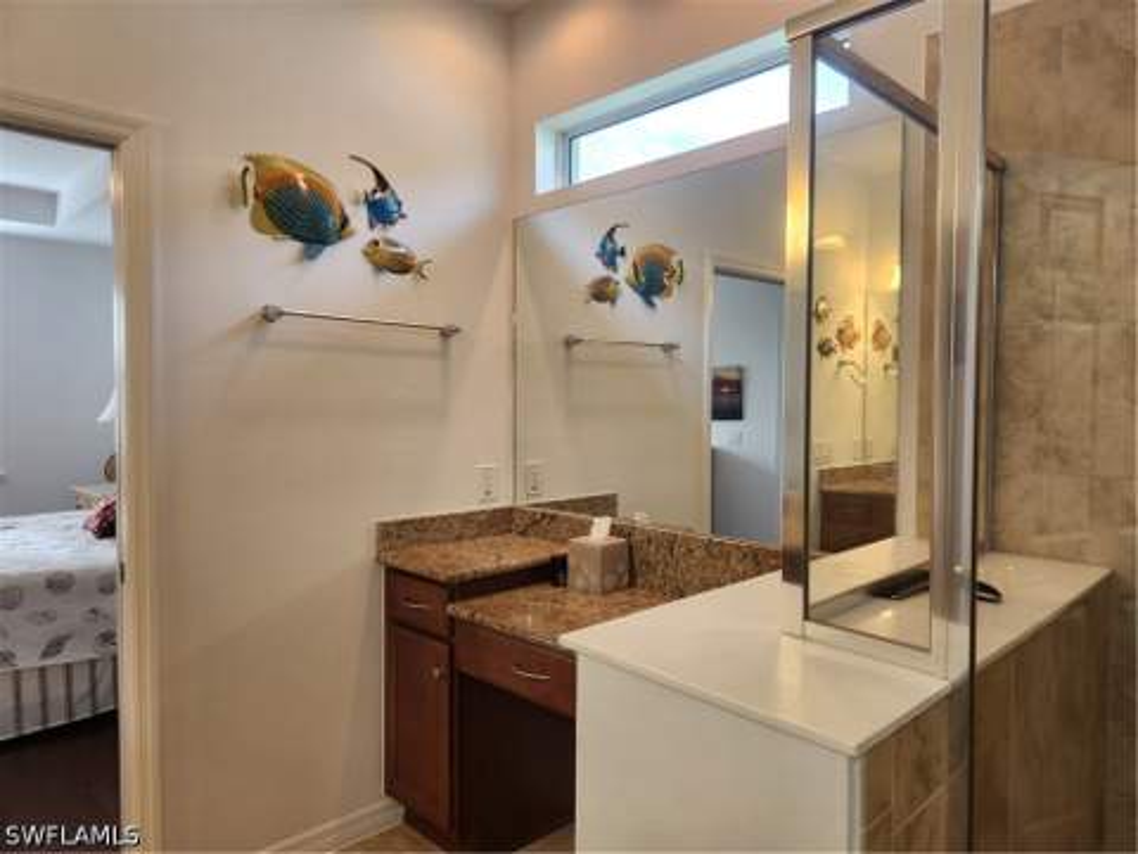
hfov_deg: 73.9
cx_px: 569
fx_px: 756
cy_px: 427
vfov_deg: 58.9
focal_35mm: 23
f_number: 1.8
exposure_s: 1/120
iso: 80
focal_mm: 5.4
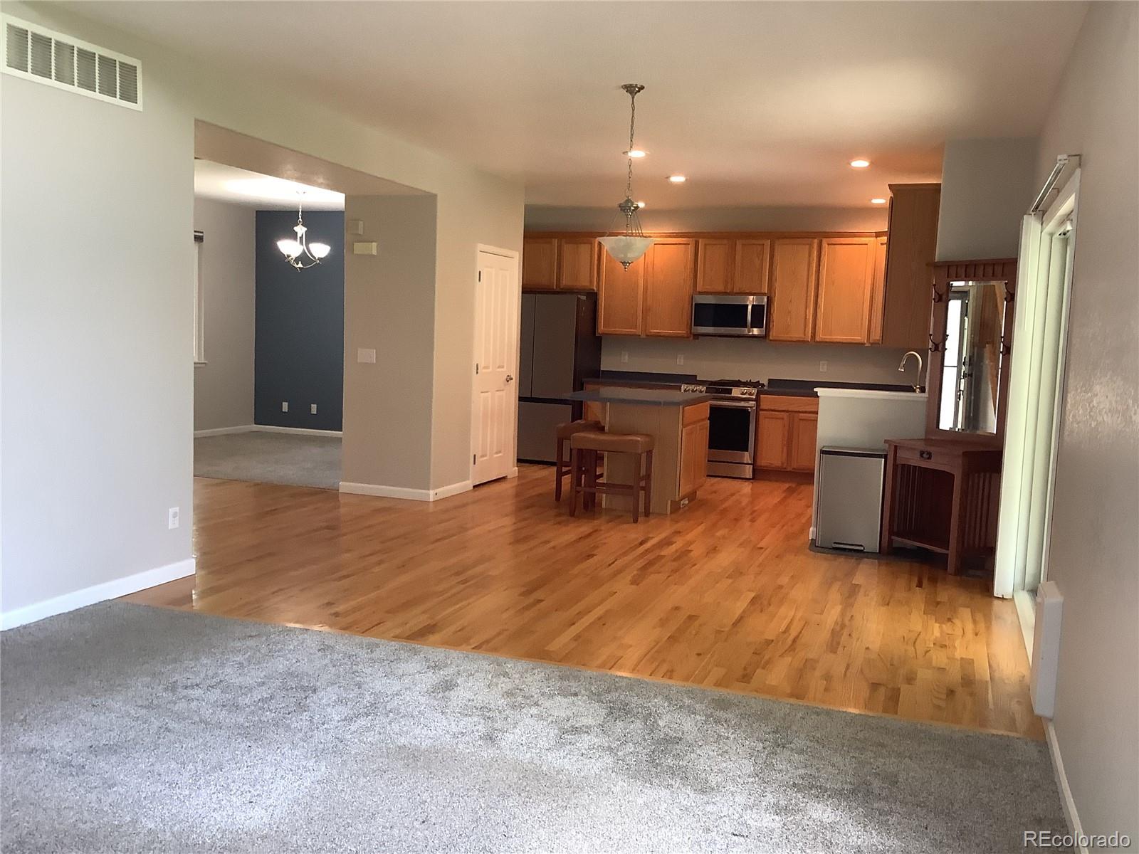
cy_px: 427
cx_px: 570
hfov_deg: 58.4
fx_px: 1020
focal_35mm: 31
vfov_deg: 45.4
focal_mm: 3.3
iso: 125
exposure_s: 1/60
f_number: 2.4
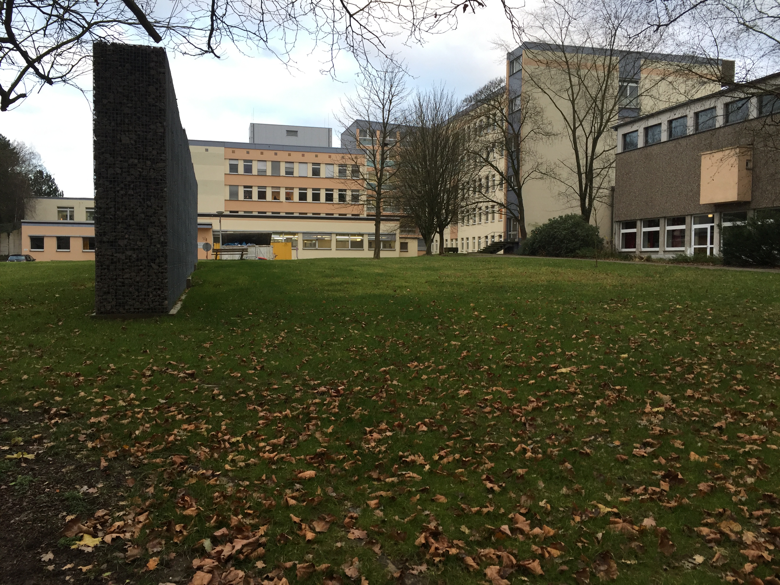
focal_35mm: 29
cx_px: 390
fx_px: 653
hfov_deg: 61.7
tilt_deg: -0.7
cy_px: 292
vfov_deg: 48.2
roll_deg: -1.7
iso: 50
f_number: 2.2
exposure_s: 1/100
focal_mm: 4.15
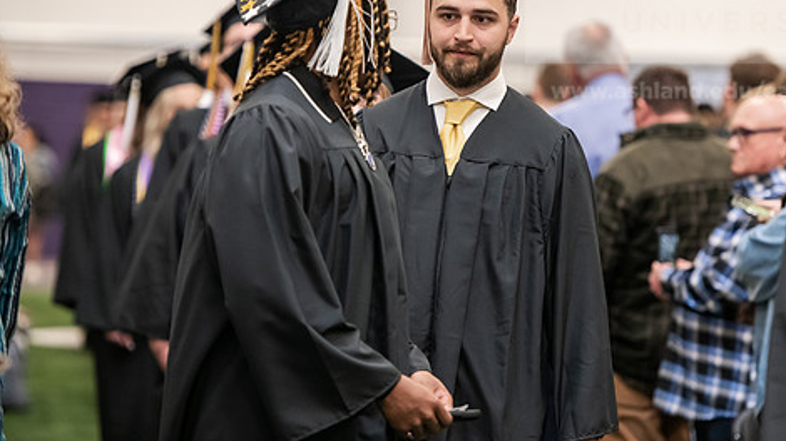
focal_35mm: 207
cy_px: 126
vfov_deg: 5.9
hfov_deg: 10.4
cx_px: 475
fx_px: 4313
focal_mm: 160
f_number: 3.2
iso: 2500
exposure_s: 1/200
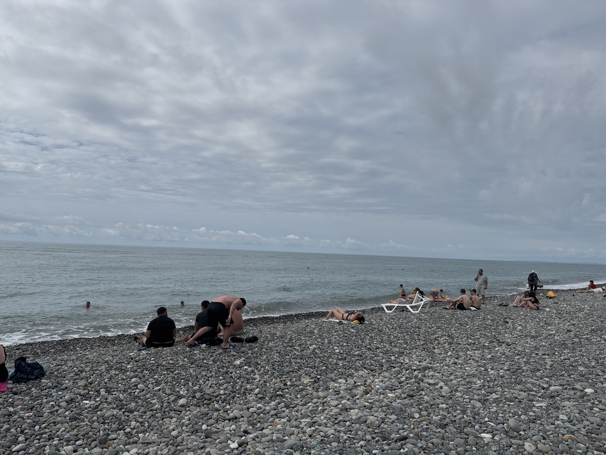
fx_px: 420
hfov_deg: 71.6
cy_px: 228
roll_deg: -3.1
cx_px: 303
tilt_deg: +3.2
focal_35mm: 24
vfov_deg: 56.8
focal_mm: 6.76
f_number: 1.78
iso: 80
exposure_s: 1/12346
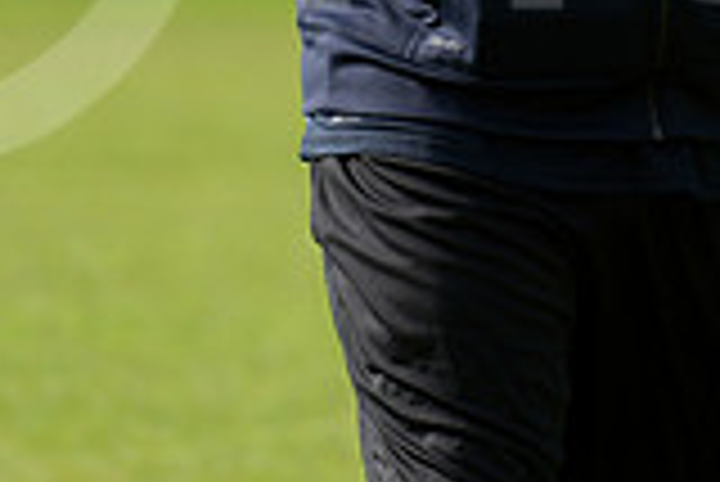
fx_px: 19597
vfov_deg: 1.4
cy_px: -146
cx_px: 657
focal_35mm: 979
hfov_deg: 2.1
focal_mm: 270
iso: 400
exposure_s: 1/1000
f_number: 4
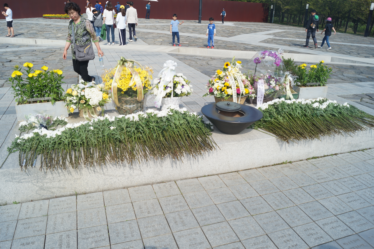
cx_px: 187
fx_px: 280
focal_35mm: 27
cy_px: 124
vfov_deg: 47.8
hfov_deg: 67.4
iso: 100
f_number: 8
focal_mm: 18
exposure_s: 1/320
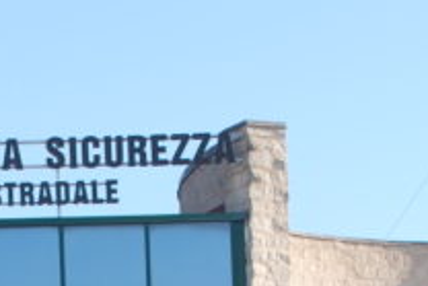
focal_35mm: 258
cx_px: -107
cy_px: 651
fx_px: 3075
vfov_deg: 5.2
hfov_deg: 7.9
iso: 100
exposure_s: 1/160
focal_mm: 35
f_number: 6.3
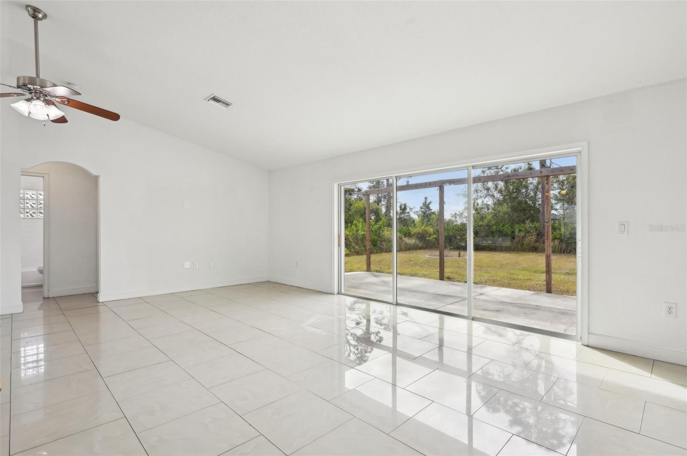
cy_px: 228
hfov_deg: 93.3
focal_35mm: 17
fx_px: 324
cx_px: 344
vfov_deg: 70.3
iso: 400
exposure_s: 1/400
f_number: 8
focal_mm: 17
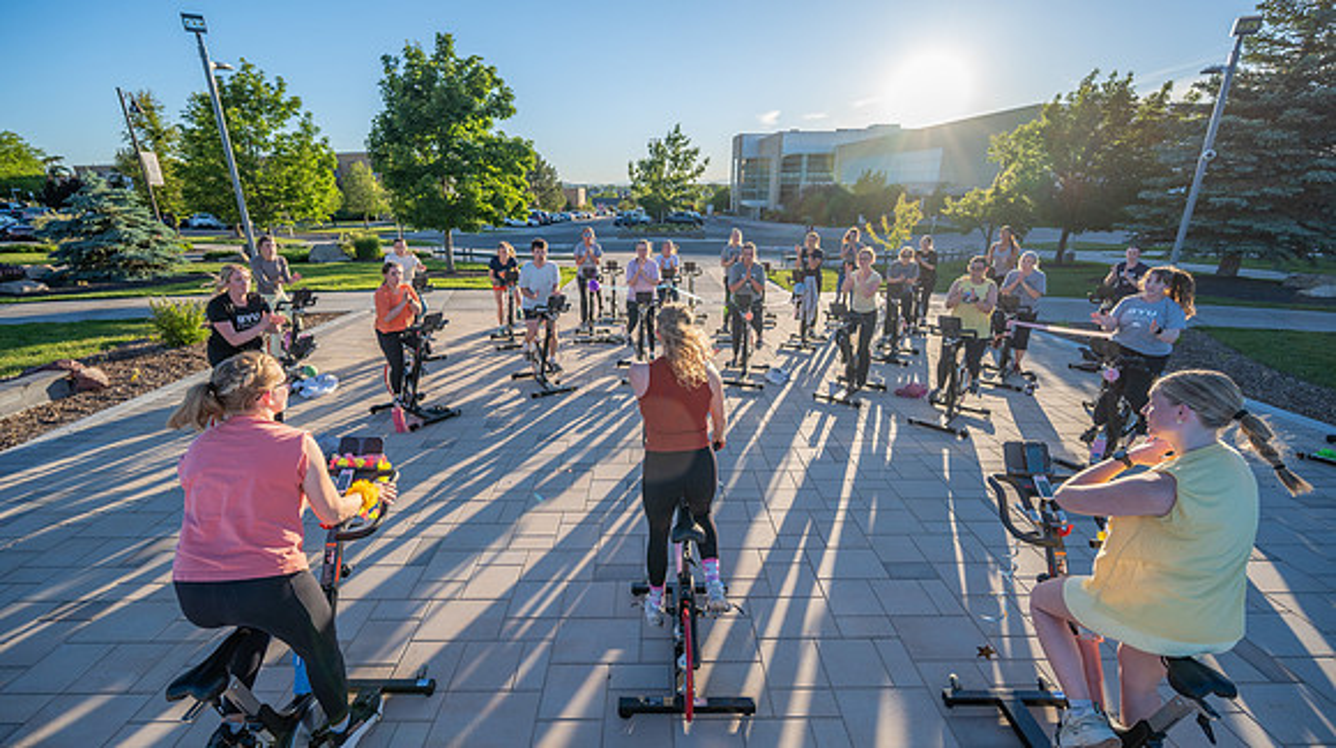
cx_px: 657
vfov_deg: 70.2
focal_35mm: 15
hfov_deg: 102.8
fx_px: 533
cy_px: 373
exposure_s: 1/640
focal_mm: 14
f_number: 4.5
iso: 100
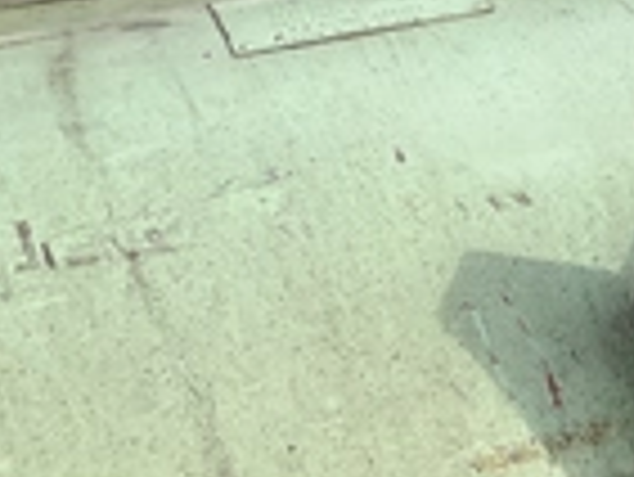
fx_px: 1503
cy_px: 616
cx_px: 850
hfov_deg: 21.3
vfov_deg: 17.0
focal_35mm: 82
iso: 25
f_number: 1.8
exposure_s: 1/700
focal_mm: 3
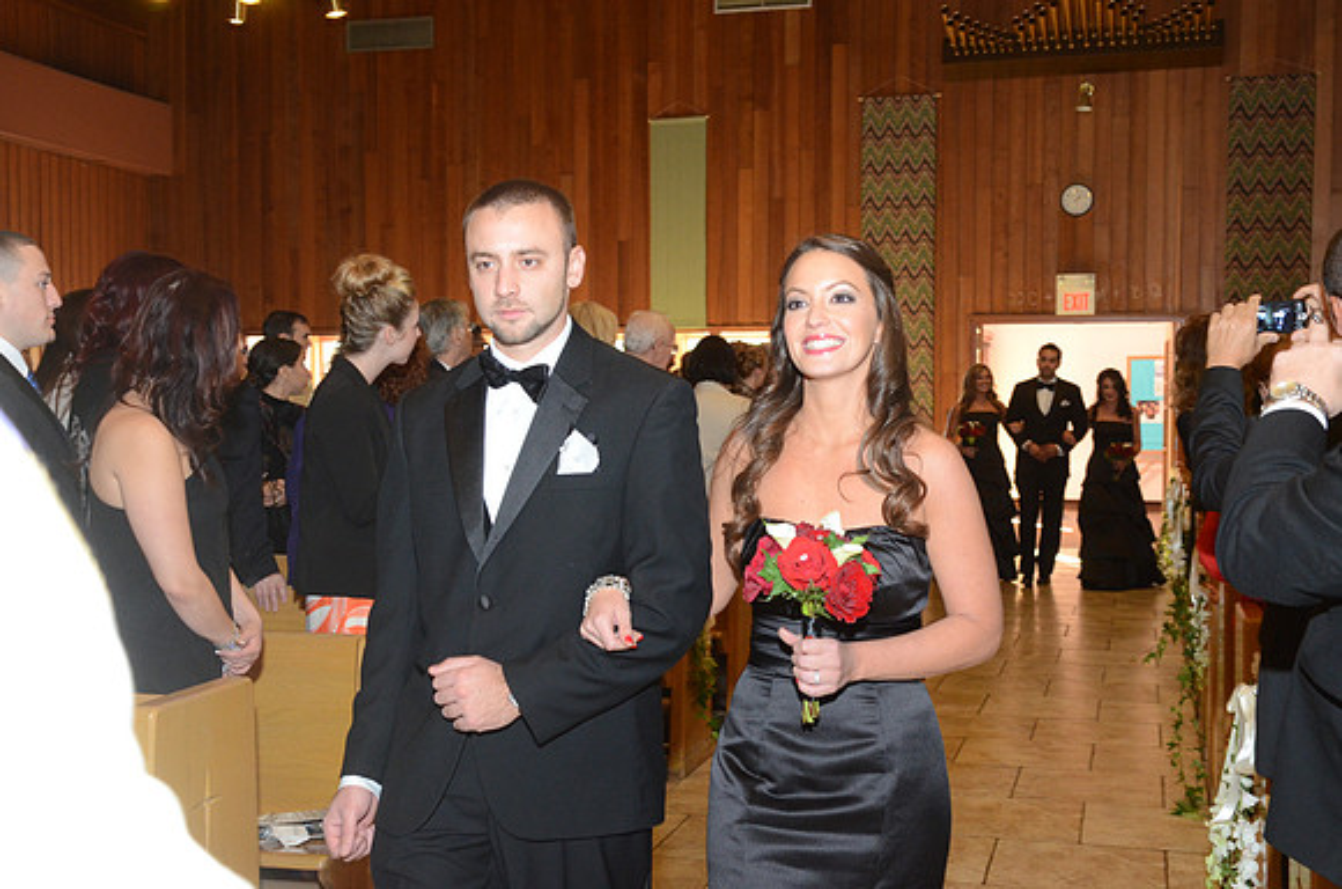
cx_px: 671
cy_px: 444
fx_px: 1674
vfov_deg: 29.7
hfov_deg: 43.7
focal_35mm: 45
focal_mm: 30
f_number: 5.6
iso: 1600
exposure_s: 1/60
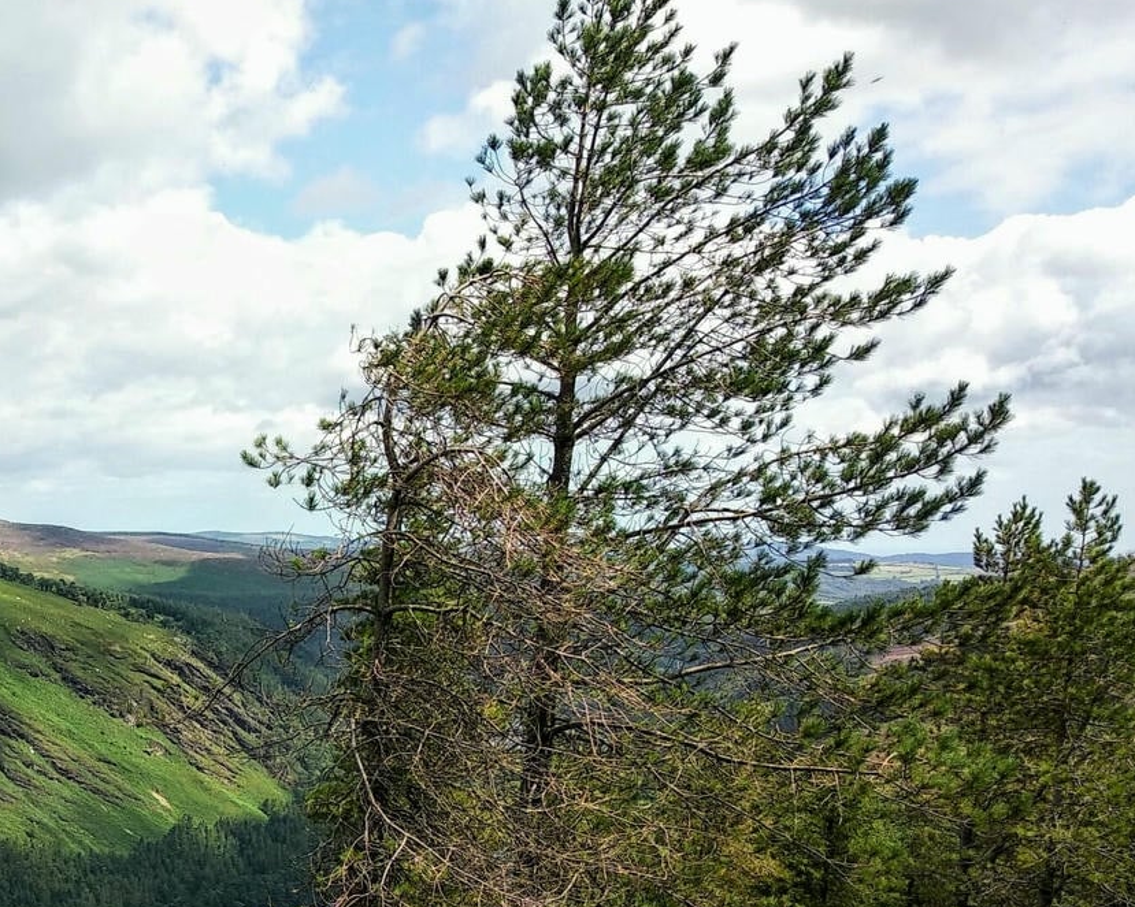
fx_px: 1646
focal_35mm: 49
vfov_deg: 29.8
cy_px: 783
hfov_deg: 35.3
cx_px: 64
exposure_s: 1/676
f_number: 2.2
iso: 100
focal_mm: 3.81
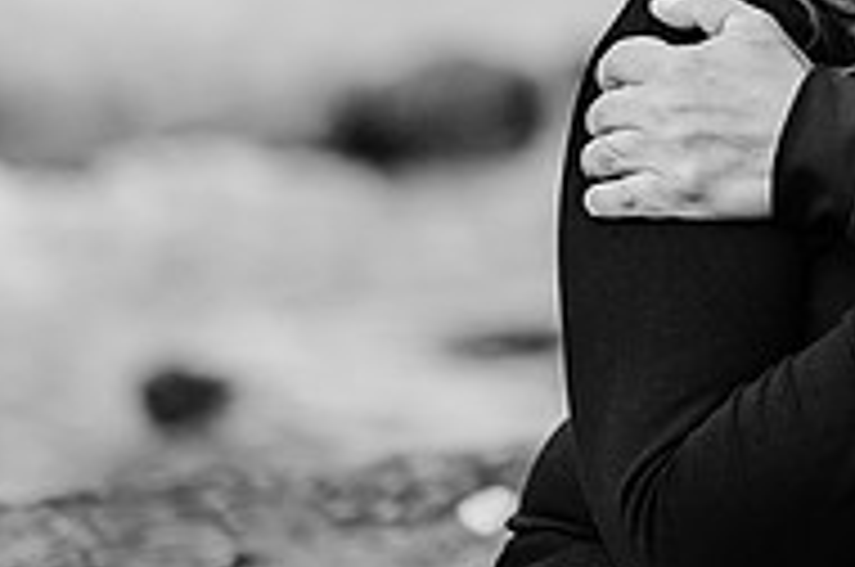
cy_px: -270
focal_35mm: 260
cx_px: 1084
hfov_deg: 7.8
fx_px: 6165
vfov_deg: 5.2
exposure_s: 1/800
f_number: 1.8
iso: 500
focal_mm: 85
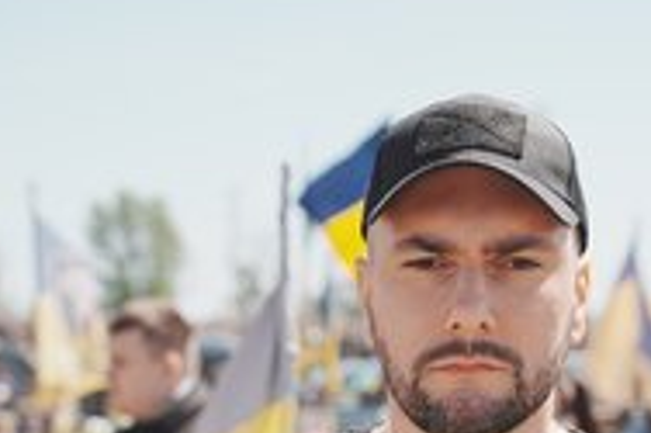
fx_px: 1807
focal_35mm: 100
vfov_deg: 13.5
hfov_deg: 20.4
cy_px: 409
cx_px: 374
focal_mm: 47
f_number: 3.5
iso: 100
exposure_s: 1/1000
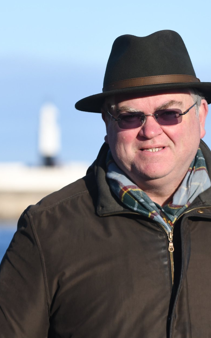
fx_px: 3116
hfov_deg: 3.9
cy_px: 175
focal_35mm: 339
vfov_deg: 6.2
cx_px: 184
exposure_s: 1/2000
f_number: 8
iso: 320
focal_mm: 135
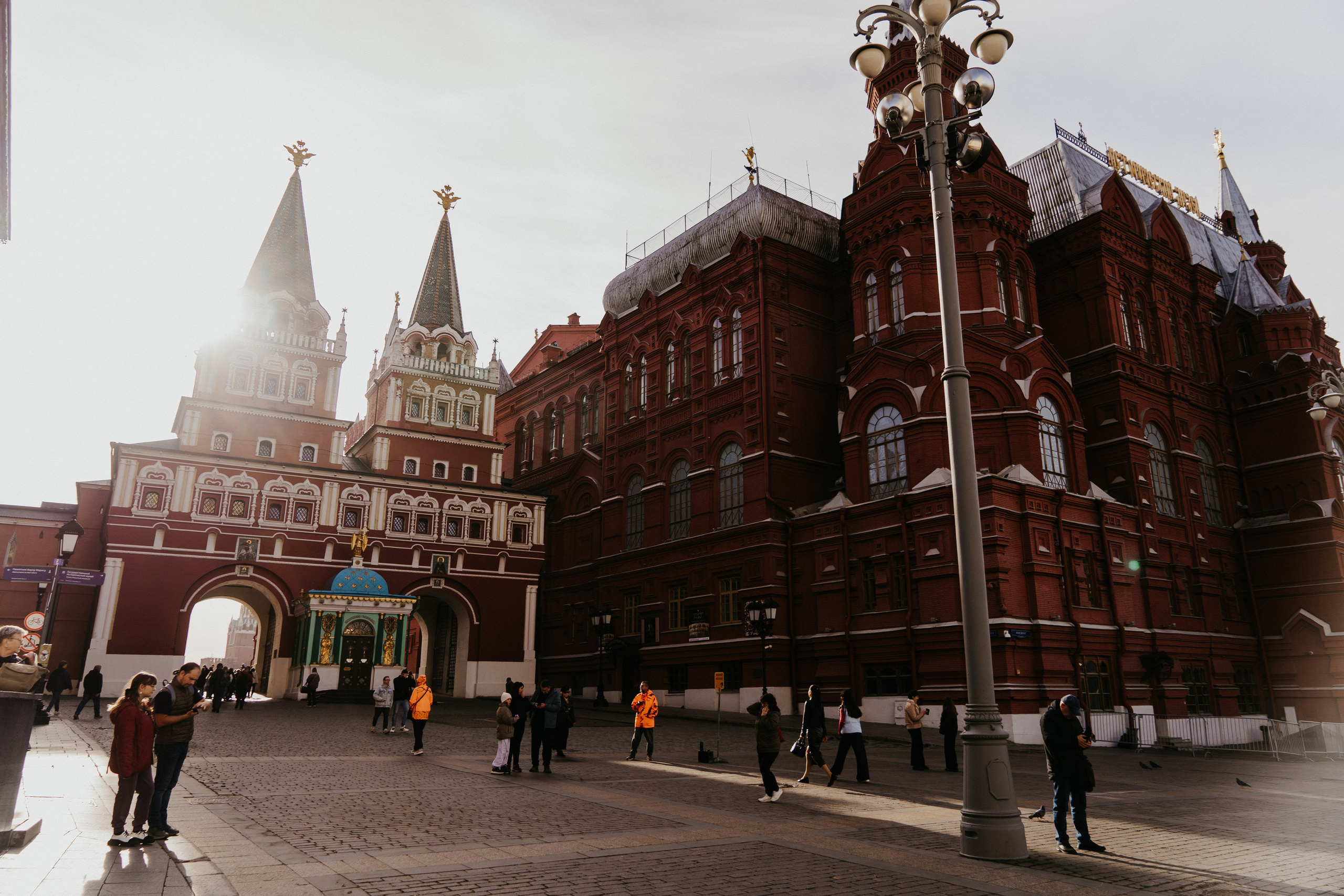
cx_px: 672
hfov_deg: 73.7
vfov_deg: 53.1
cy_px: 448
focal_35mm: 24
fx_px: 896
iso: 100
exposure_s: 1/500
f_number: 4
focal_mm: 24
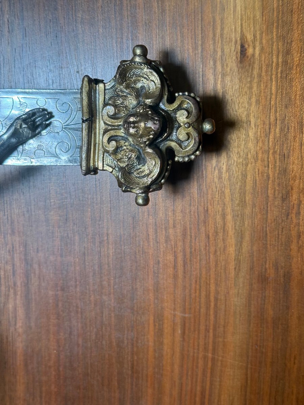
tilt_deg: -9.5
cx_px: 152
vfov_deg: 39.7
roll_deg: +0.5
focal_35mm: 48
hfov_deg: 30.3
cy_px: 202
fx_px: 562
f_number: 1.78
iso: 80
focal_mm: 6.76
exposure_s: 1/153
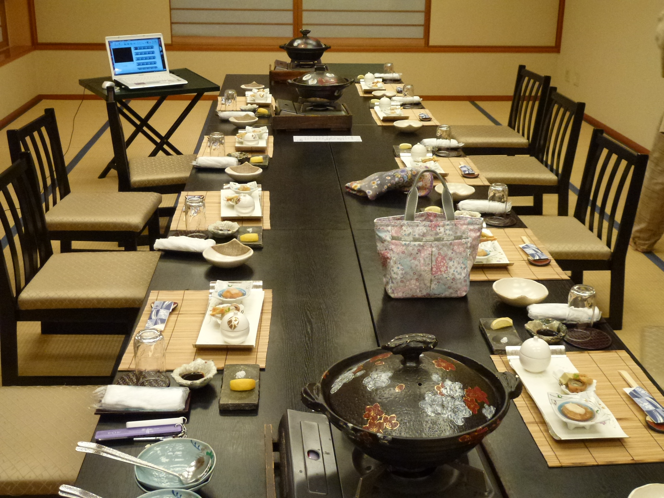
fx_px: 786
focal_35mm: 41
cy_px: 249
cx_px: 332
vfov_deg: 35.1
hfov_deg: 45.8
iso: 400
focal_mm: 7.4
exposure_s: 1/60
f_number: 3.9
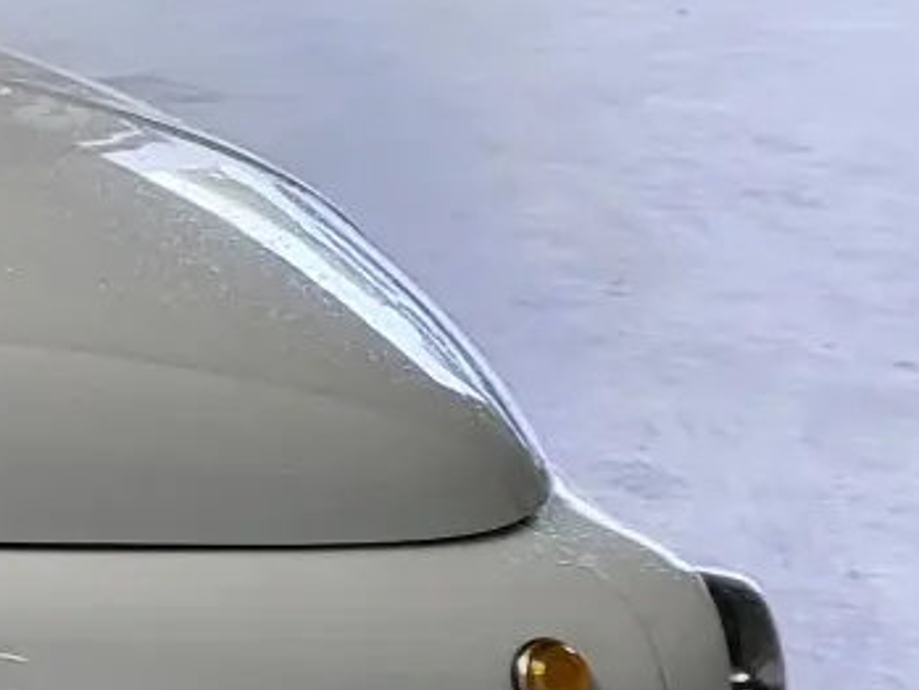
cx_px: -1593
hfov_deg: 10.7
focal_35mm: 143
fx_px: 3798
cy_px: 498
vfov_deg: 10.4
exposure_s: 1/100
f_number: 1.8
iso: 250
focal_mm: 5.4
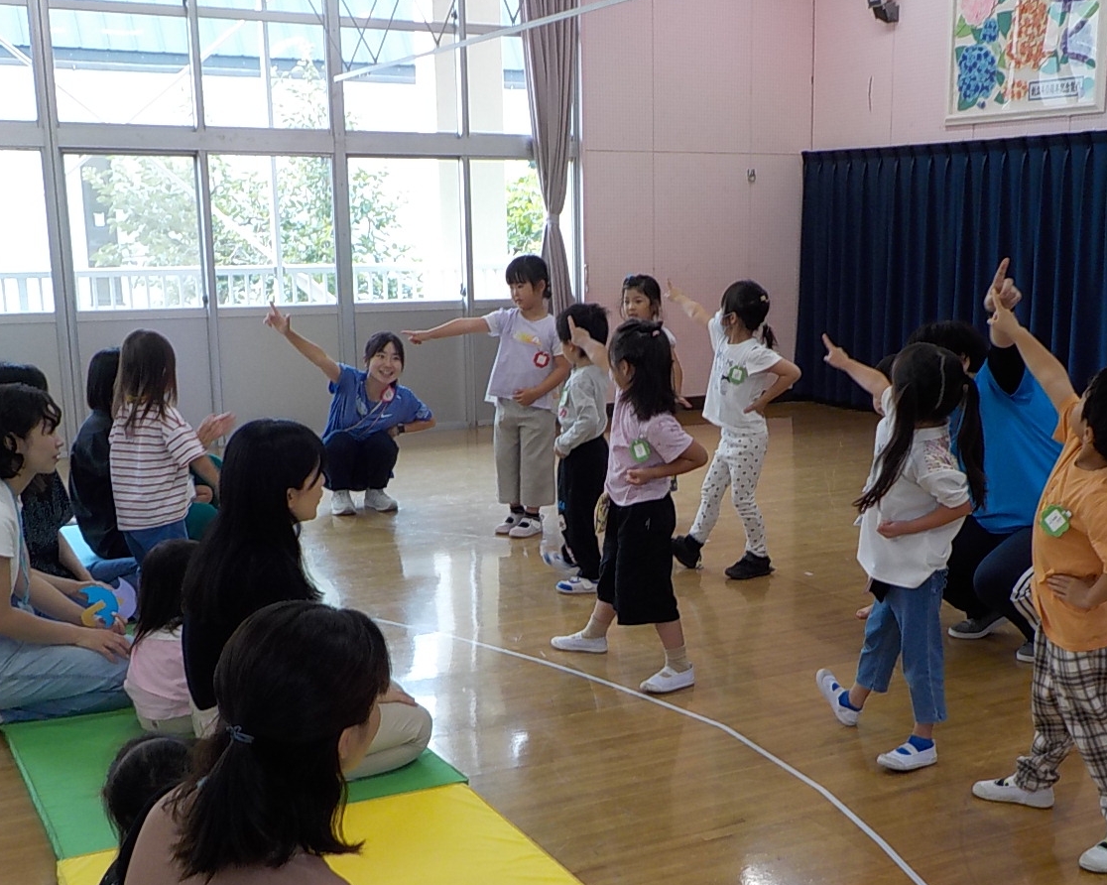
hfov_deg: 43.7
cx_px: 637
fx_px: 1376
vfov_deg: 35.4
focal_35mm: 42
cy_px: 558
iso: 125
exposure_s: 1/40
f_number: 3.3
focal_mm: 4.1
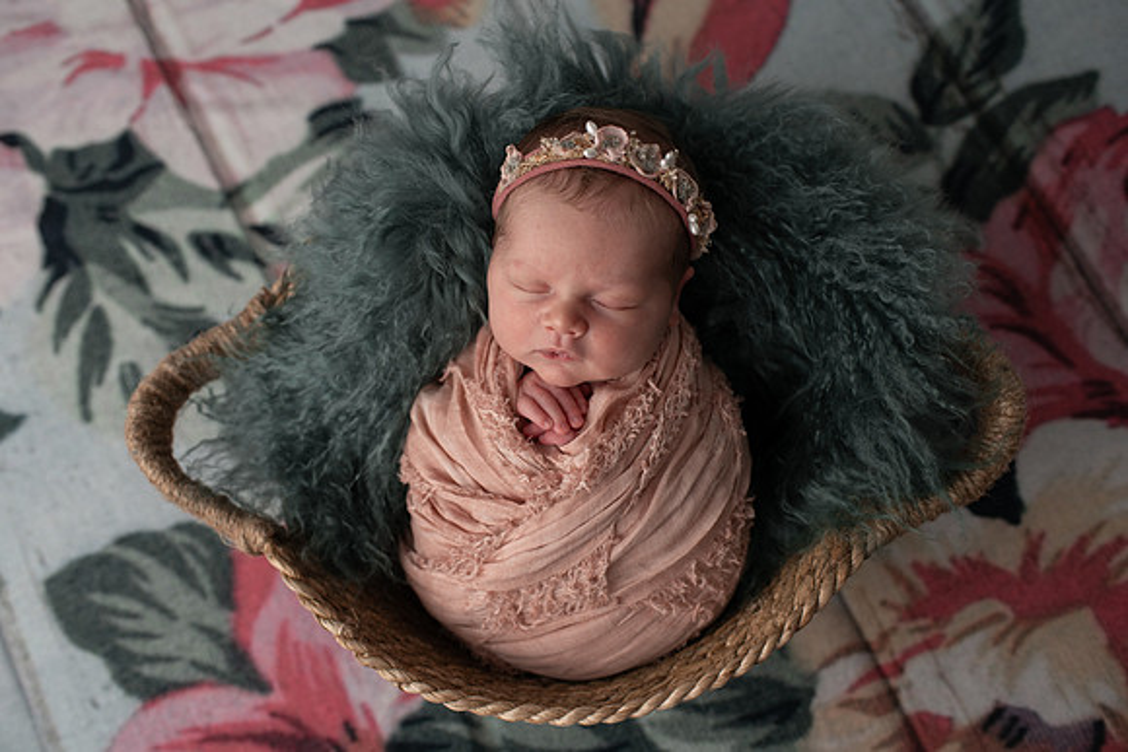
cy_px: 376
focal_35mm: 35
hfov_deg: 54.4
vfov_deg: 37.9
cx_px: 564
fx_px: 1097
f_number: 3.2
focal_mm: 35
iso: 160
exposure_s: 1/200
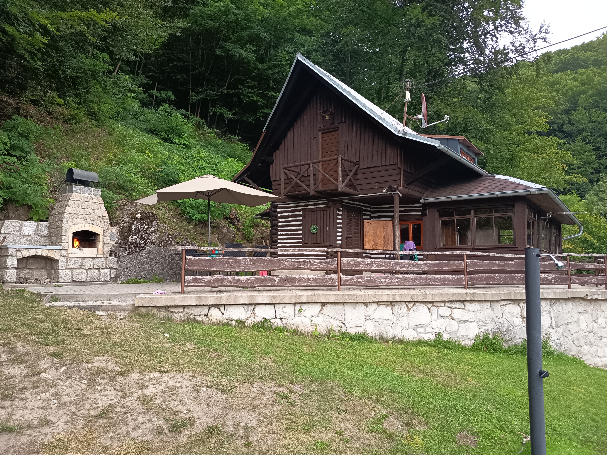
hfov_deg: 71.6
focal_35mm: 24
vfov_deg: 56.8
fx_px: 421
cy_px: 228
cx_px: 304
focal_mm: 5.27
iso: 364
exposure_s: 1/33.3
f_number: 1.7
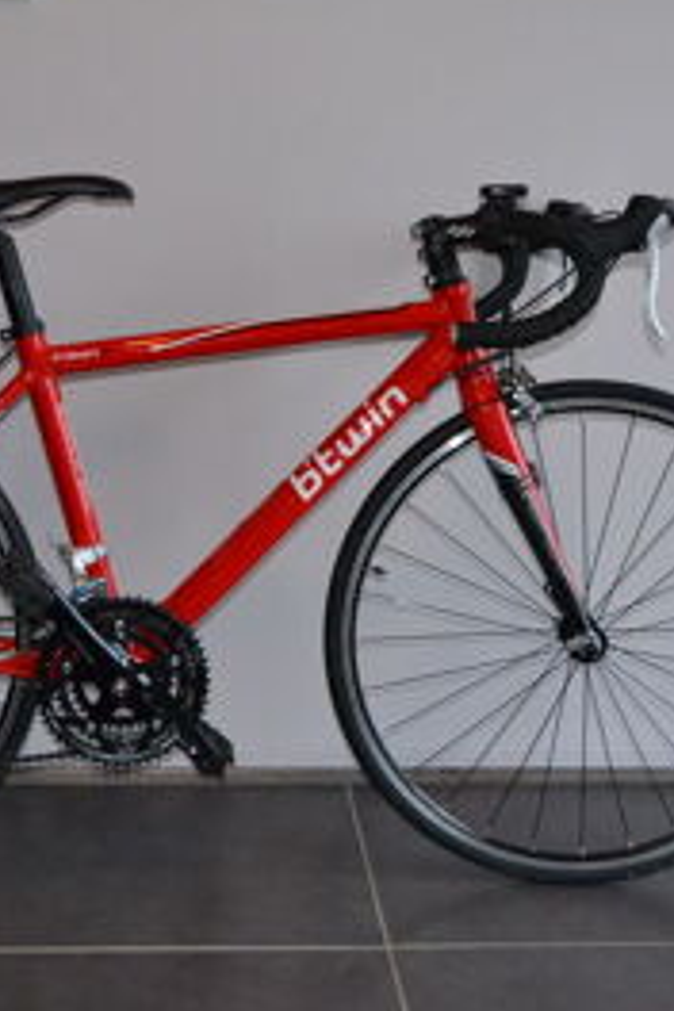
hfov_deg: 22.6
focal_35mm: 60
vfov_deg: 33.3
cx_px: 260
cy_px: 402
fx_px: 1685
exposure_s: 1/60
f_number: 3.5
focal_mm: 22
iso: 2200
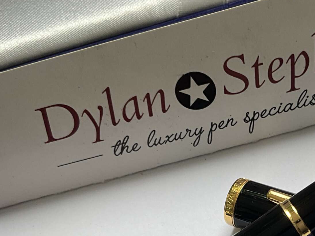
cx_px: 272
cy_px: 232
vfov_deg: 20.9
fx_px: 619
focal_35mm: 68
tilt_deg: -62.6
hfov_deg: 27.7
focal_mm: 3
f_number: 1.8
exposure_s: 1/122
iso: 25
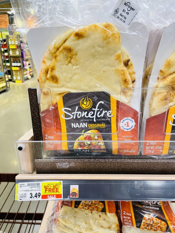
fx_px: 175
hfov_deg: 53.1
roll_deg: +1.4
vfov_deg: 67.3
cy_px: 116
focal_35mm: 26
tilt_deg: -20.2
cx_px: 88
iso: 80
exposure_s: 1/60
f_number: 1.6
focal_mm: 4.2
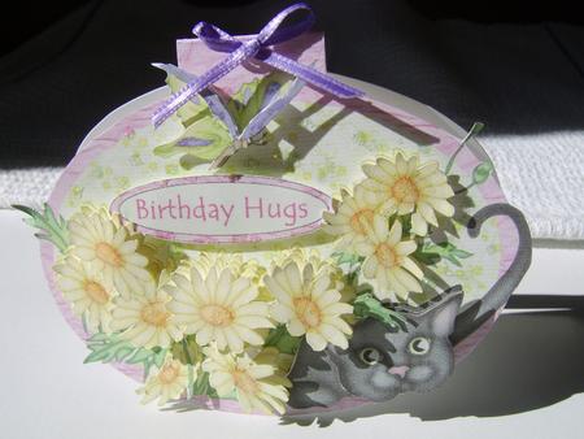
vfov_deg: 45.5
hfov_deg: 58.3
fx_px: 523
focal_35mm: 31
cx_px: 292
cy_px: 220
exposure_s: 1/420
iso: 71
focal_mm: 8.13
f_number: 6.7
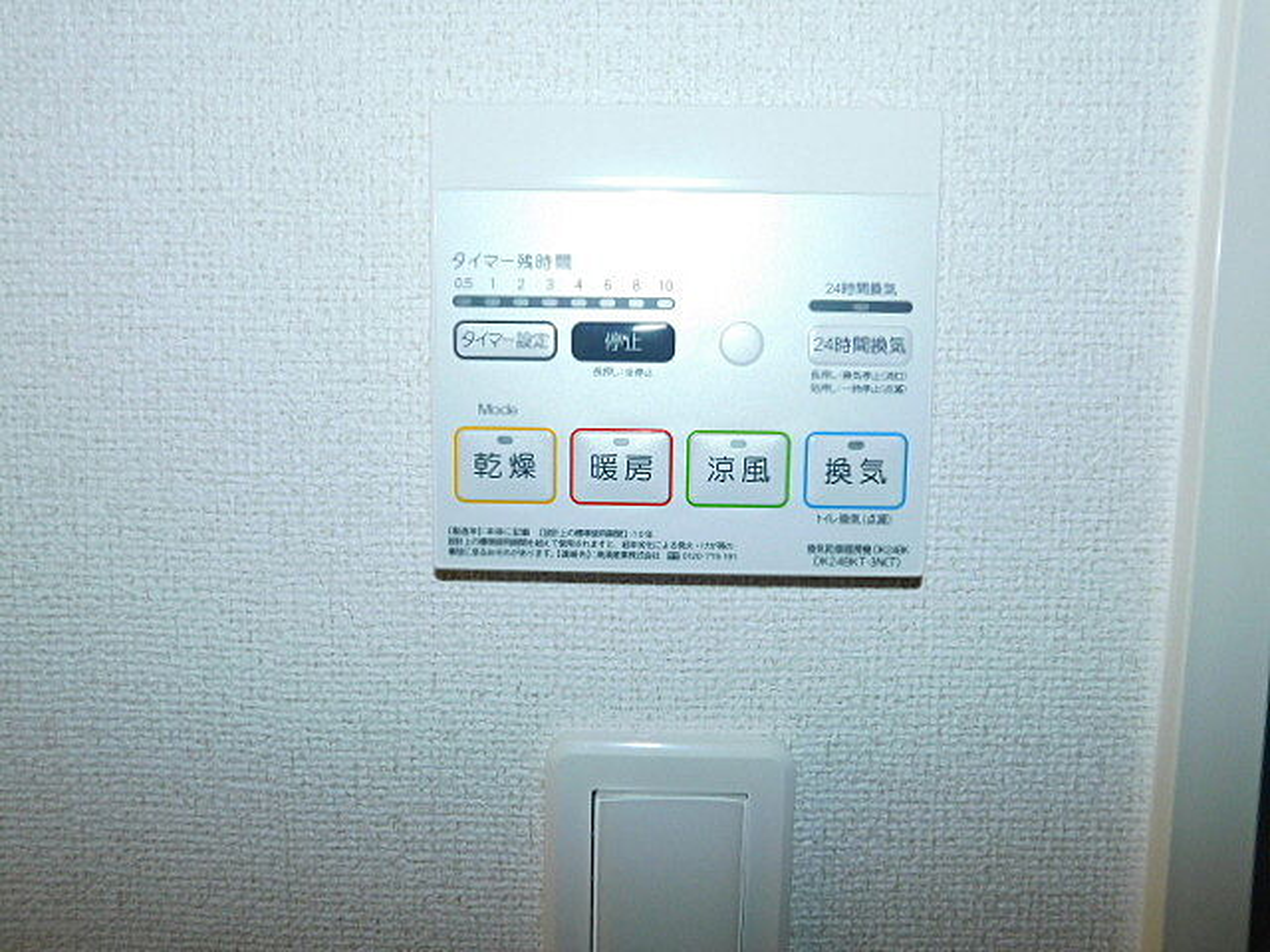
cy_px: 476
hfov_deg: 71.6
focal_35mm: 24
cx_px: 635
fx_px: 881
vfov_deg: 56.8
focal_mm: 4.1
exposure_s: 1/30
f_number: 3
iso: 180
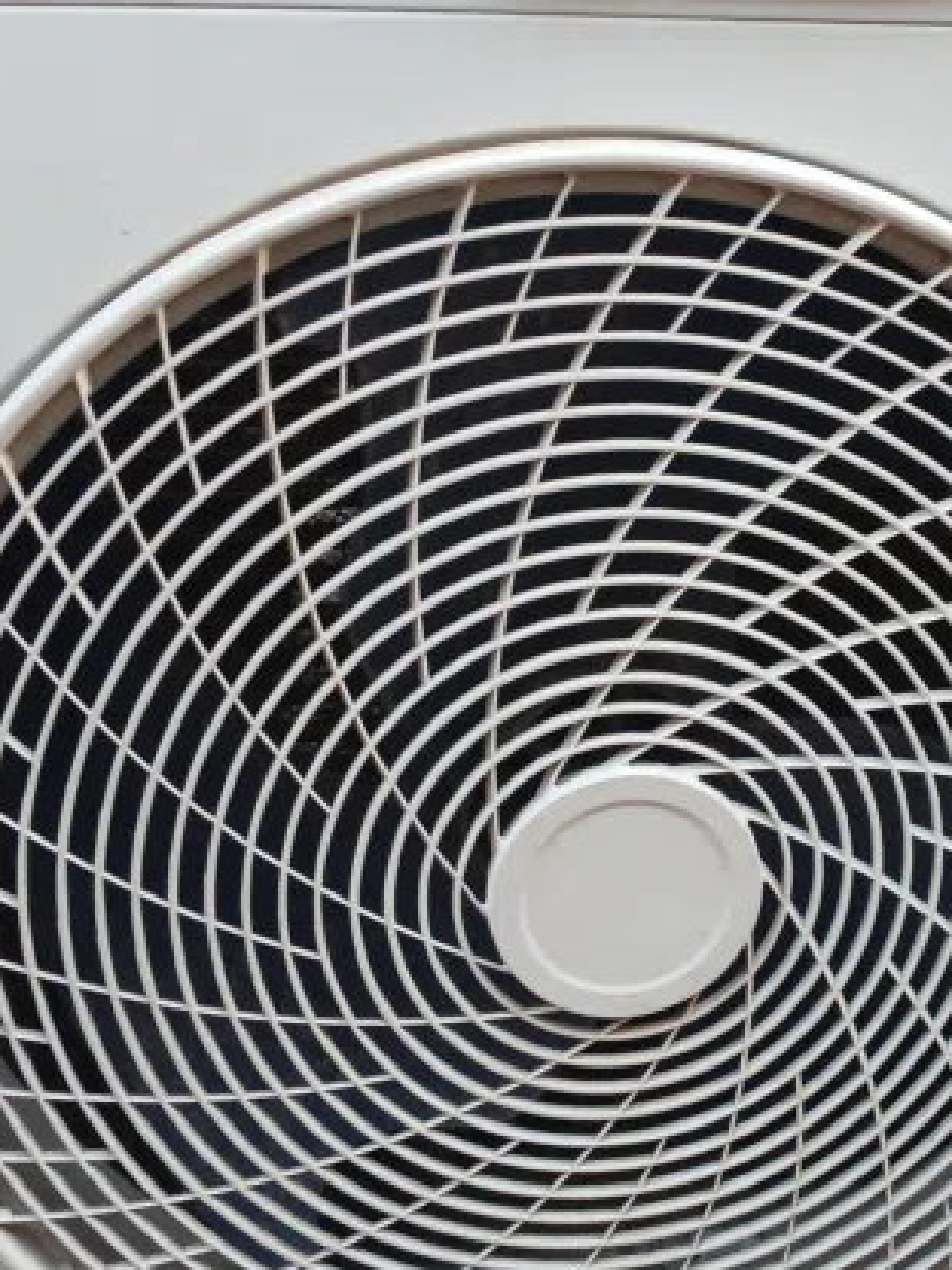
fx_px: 1467
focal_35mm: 40
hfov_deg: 35.0
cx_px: 735
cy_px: 699
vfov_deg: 46.7
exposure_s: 1/50.3
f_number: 1.8
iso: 200
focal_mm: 3.98
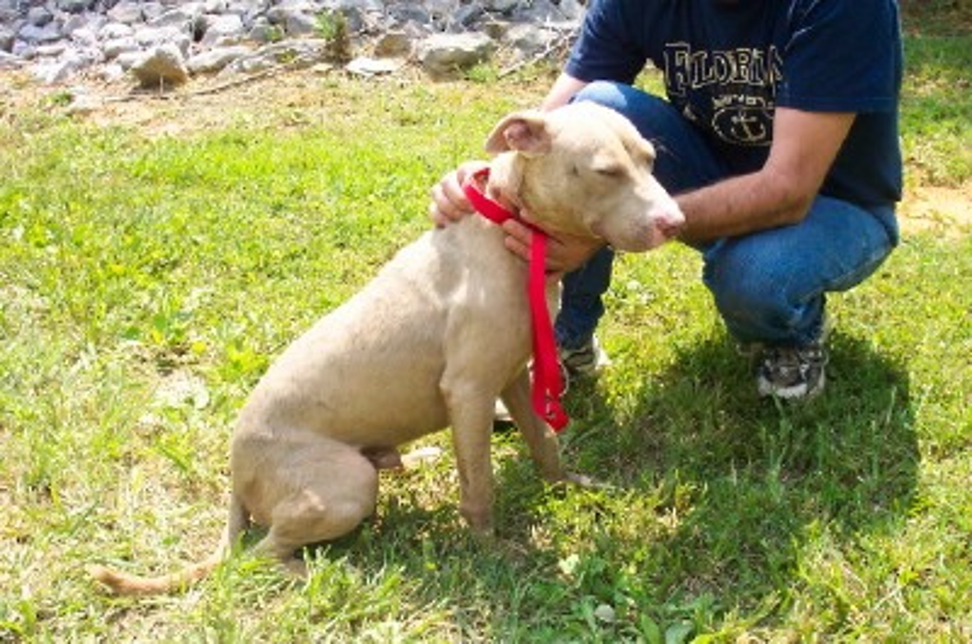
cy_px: 322
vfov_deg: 37.7
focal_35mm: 35
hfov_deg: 54.5
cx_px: 486
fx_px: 943
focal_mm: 7.5
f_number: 9.5
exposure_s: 1/60
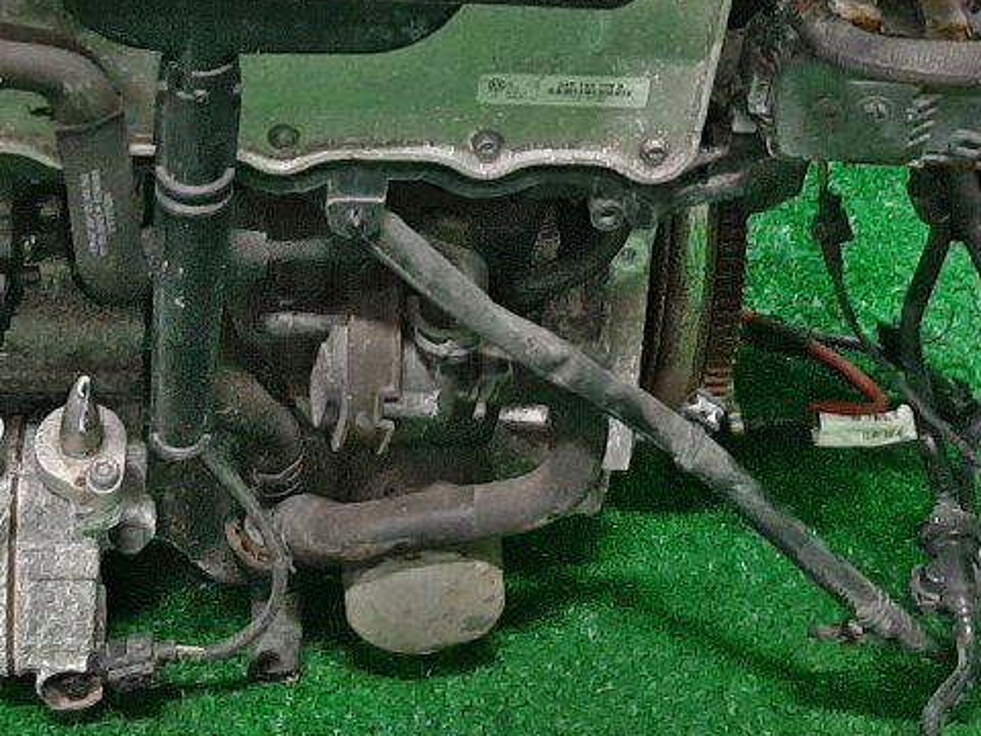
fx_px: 2210
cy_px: -16
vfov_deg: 18.4
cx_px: 425
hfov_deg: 25.0
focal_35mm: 78
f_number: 1.7
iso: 224
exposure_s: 1/50
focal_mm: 3.93
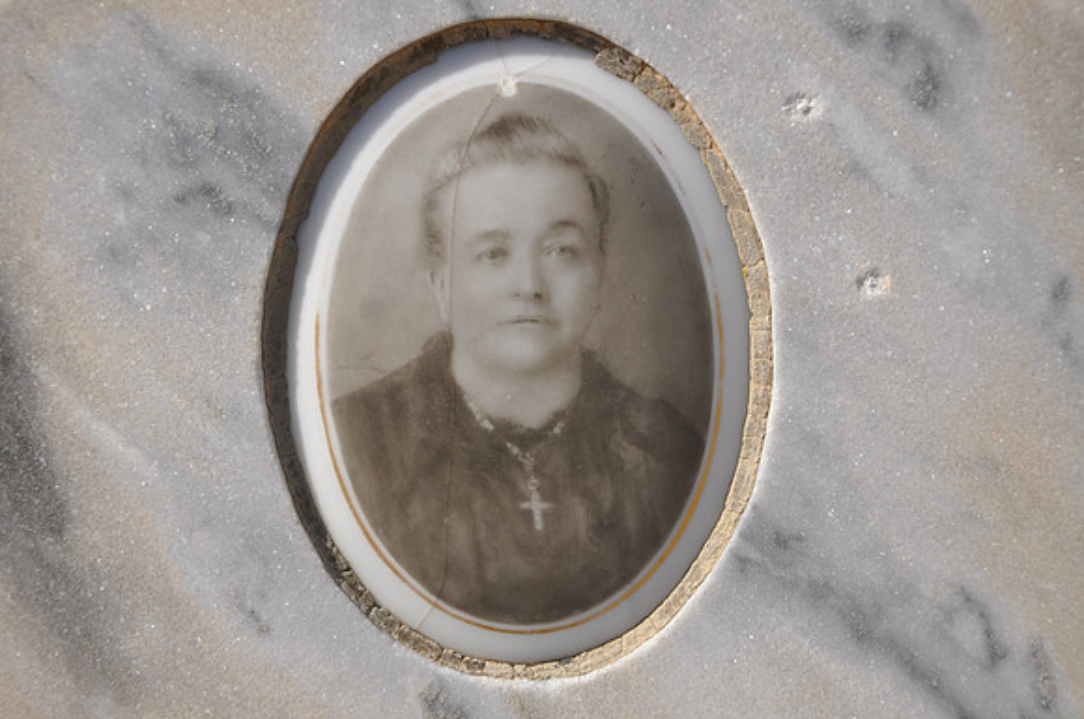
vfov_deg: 17.4
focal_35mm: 78
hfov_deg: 26.0
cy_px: 360
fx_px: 2345
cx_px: 542
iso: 200
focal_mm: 52
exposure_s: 1/250
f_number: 8
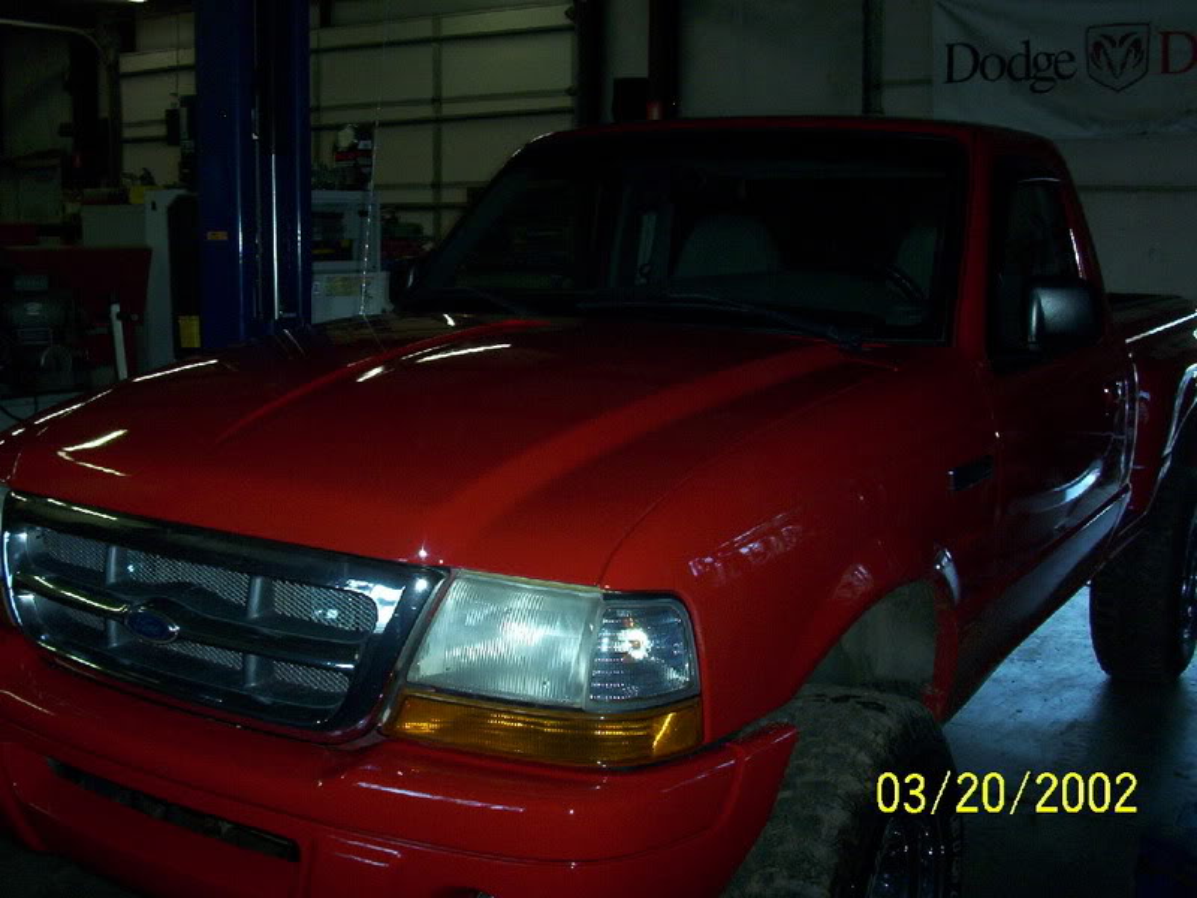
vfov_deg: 36.8
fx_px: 1349
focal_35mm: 39
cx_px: 598
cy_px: 449
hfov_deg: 47.9
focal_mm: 6
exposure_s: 1/30
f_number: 4.5
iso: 140
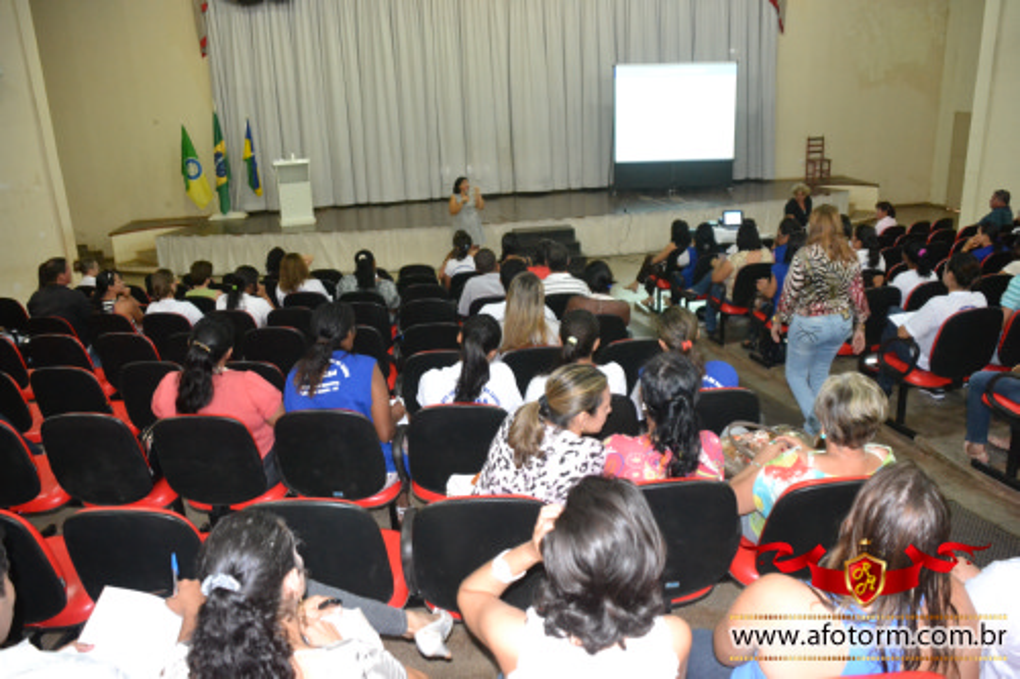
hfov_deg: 61.9
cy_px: 340
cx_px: 510
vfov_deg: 43.6
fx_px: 850
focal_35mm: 30
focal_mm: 20
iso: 3200
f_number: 3.5
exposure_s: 1/60
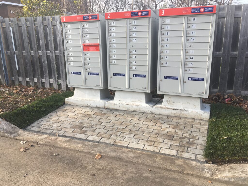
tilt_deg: -15.9
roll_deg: +1.3
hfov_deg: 61.7
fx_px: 208
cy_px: 93
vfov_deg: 48.2
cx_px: 124
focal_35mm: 29
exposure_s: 1/354
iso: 25
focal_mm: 4.15
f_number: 2.2
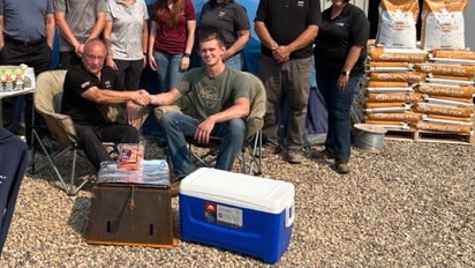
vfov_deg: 26.7
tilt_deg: -7.7
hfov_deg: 44.9
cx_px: 122
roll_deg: -0.7
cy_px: 64
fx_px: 554
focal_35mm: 44
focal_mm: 5.7
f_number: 1.5
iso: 50
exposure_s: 1/5076
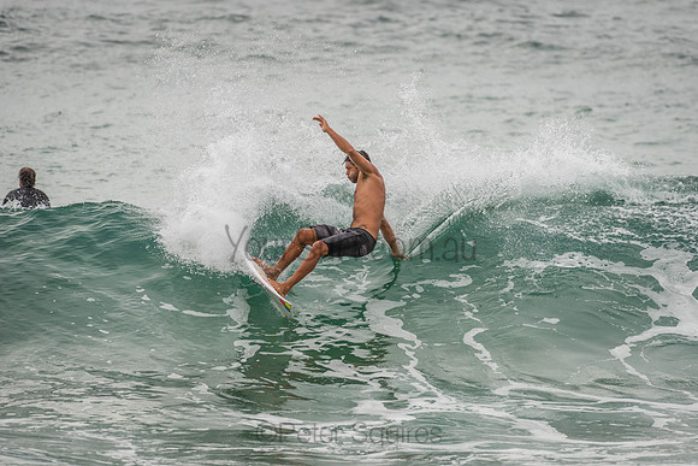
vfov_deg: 2.8
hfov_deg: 4.1
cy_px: 233
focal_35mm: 500
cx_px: 349
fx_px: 9696
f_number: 5.6
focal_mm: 500
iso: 320
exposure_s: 1/2000
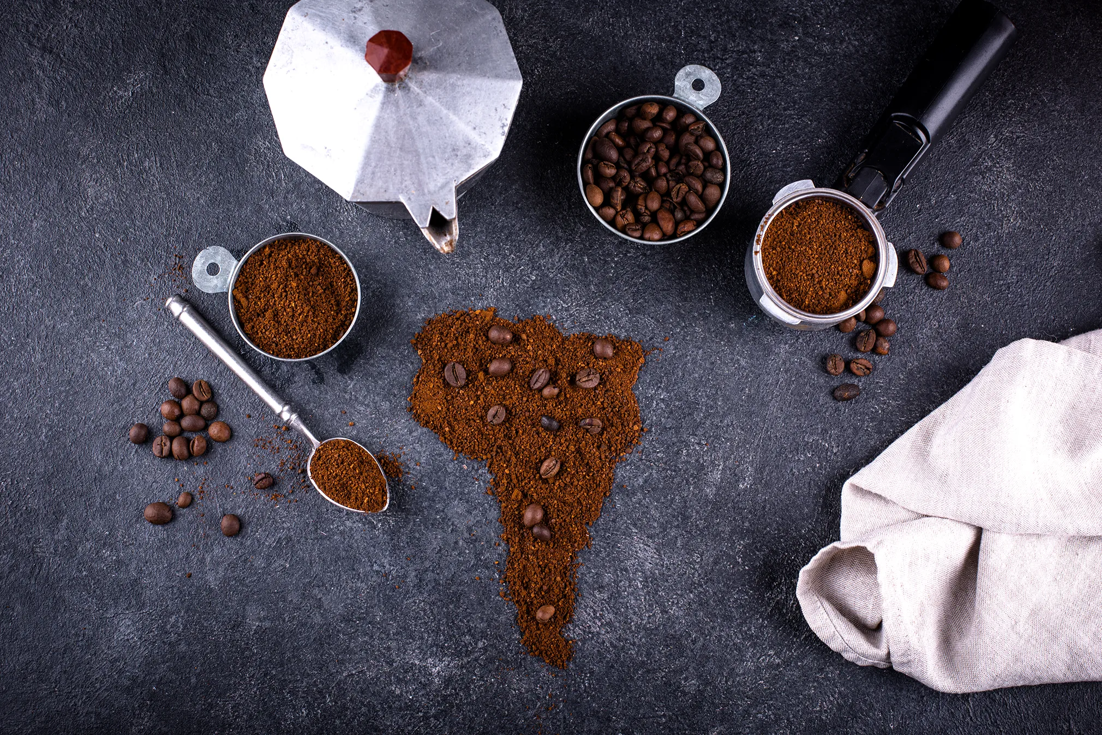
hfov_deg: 39.6
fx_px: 1531
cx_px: 551
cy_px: 368
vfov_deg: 27.0
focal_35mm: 50
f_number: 9
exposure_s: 1/80
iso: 100
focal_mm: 50
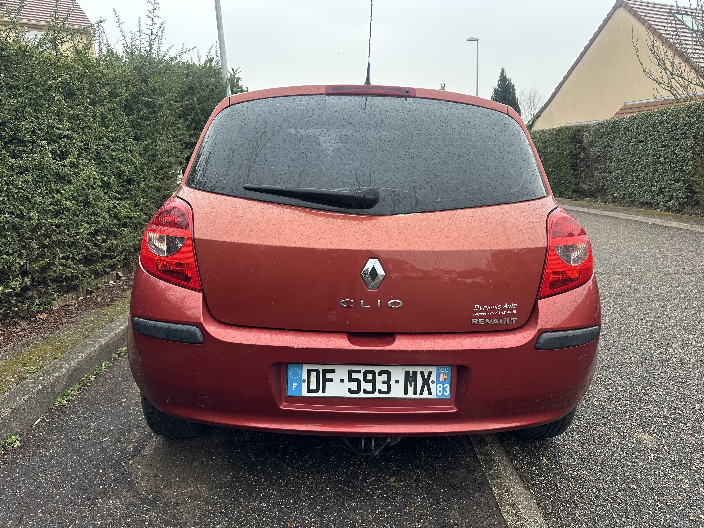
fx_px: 488
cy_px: 264
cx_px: 352
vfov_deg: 56.8
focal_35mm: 24
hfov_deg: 71.6
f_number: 1.78
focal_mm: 6.86
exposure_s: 1/172
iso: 100
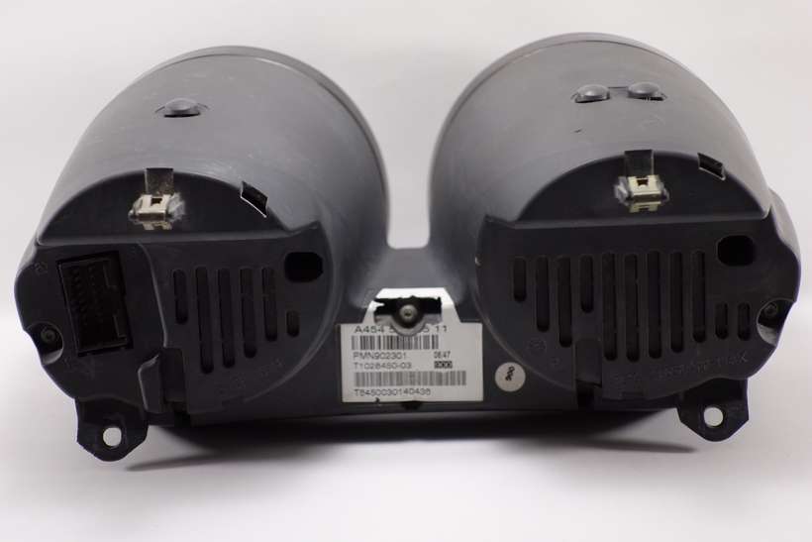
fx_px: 1895
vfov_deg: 16.3
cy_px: 271
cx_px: 406
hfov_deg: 24.2
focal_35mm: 84
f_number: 4.5
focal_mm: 31.15
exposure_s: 1/100
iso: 500
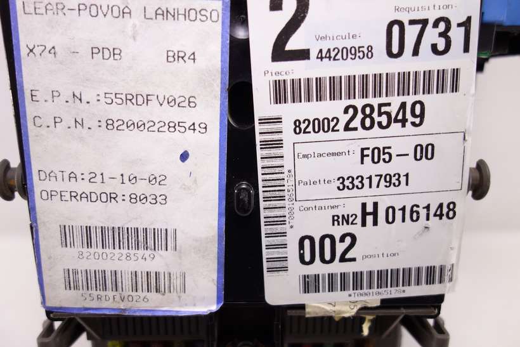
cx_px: 260
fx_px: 404
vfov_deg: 46.4
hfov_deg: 65.5
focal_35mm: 28
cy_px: 174
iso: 125
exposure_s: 1/100
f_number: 2.2
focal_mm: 10.4
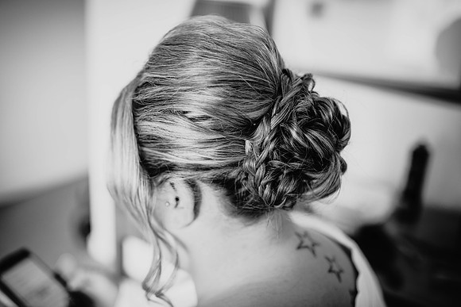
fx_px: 448
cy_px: 154
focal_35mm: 35
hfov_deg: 54.4
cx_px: 230
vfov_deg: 37.9
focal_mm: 35
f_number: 2
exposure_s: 1/200
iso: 640
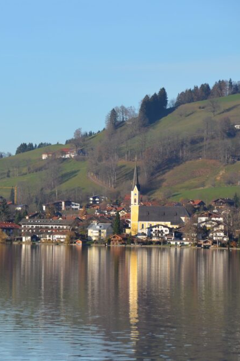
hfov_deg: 5.7
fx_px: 2389
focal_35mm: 239
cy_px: 180
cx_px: 5
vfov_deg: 8.6
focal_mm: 105
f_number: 8
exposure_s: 1/250
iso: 110
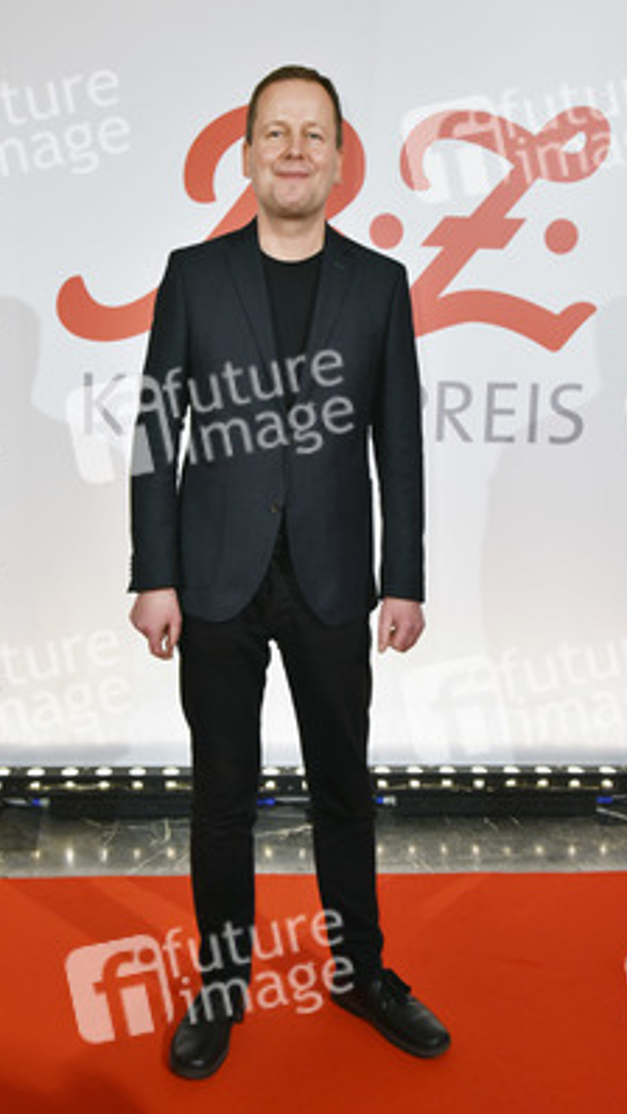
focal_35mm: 40
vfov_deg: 50.5
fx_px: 1182
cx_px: 291
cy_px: 557
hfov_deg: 29.7
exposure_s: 1/125
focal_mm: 38
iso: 3200
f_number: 6.3
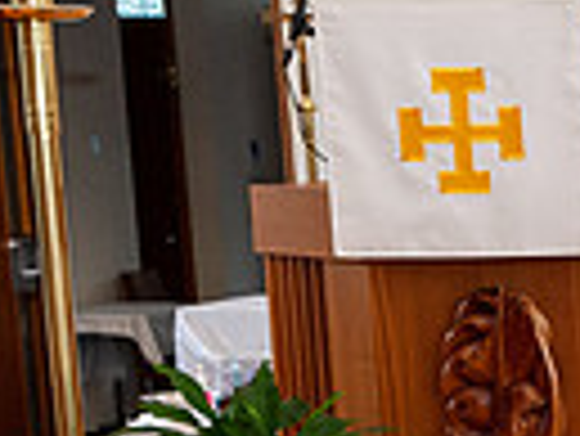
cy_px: 628
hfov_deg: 10.2
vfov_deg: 8.6
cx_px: 1372
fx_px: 2851
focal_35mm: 170
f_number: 5.6
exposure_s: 1/80
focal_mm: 35
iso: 1250
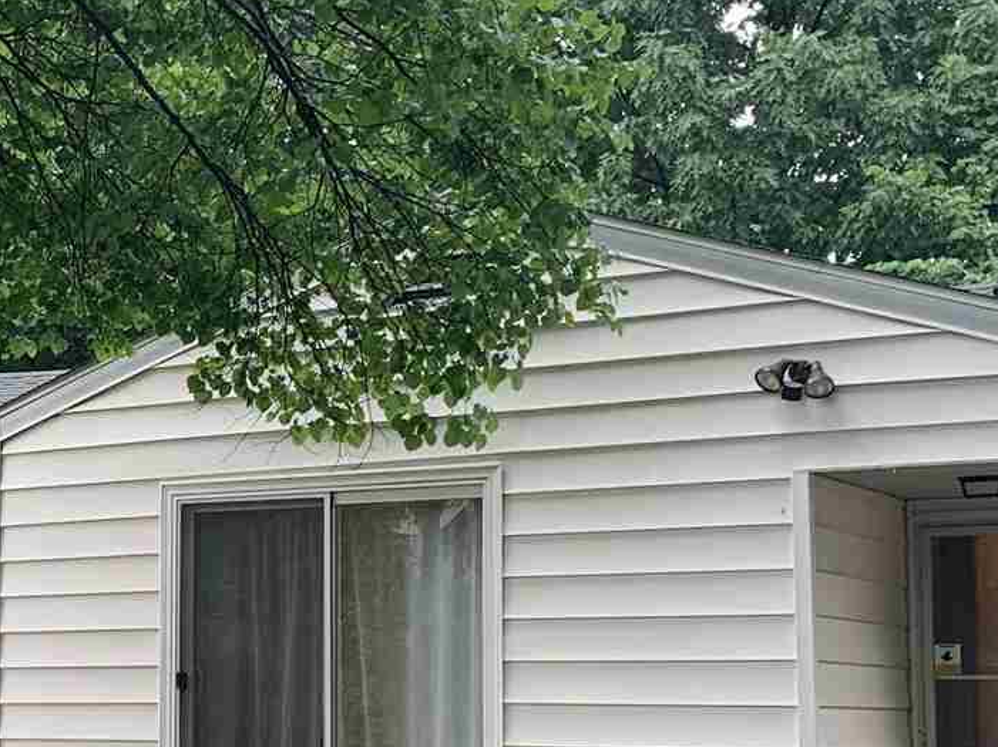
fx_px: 2190
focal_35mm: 76
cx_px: 19
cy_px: 511
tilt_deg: +4.6
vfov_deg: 19.3
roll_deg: -1.3
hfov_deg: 24.6
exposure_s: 1/121
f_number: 1.8
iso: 40
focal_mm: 4.25
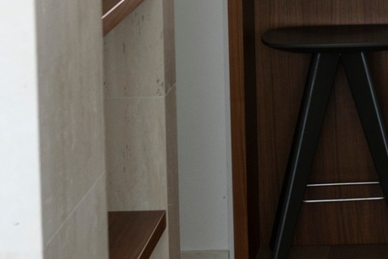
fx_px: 1896
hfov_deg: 11.2
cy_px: -165
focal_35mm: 176
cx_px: 573
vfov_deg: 7.6
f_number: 4
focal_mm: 35
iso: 250
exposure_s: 1/160
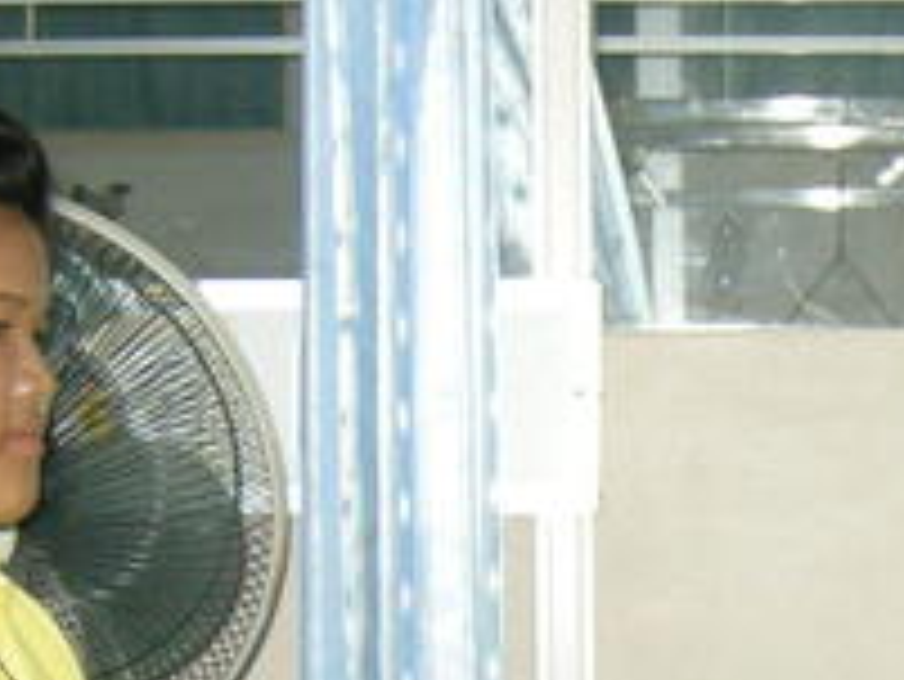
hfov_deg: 11.5
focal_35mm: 168
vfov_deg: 8.7
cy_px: 934
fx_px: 4390
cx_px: 1129
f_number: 2.7
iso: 156
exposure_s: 1/60
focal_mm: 7.5
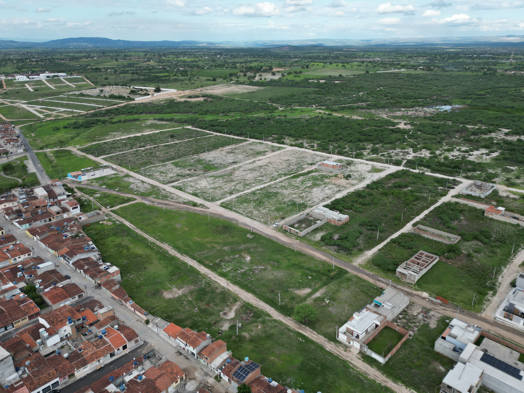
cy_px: 189
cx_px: 267
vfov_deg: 53.0
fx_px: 394
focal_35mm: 26
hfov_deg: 67.3
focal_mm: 6.72
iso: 150
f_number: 1.7
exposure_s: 1/2000
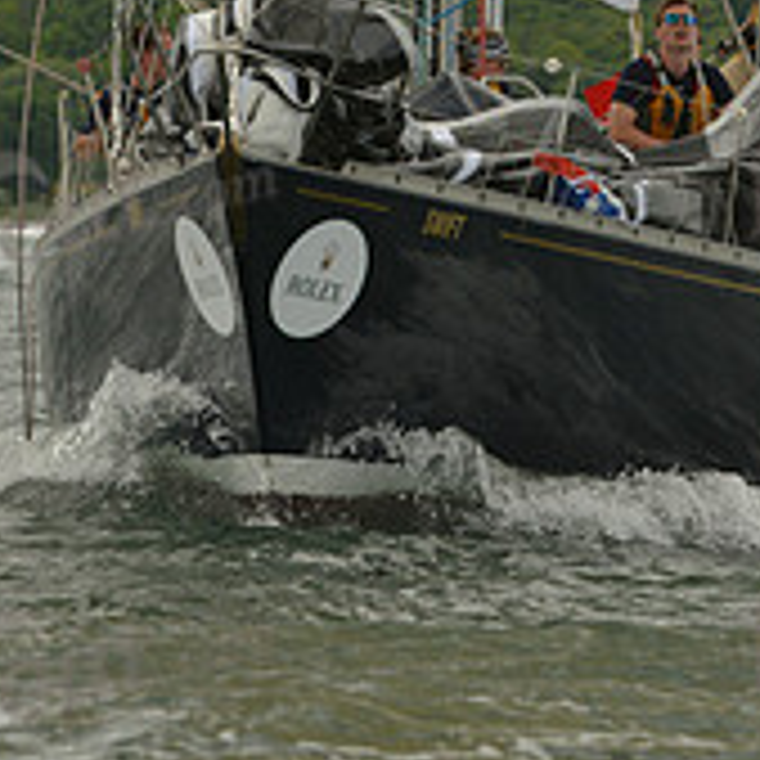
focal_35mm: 583
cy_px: -52
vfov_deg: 3.0
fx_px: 14481
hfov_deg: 3.0
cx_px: 513
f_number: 7.1
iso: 200
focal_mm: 200
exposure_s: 1/800
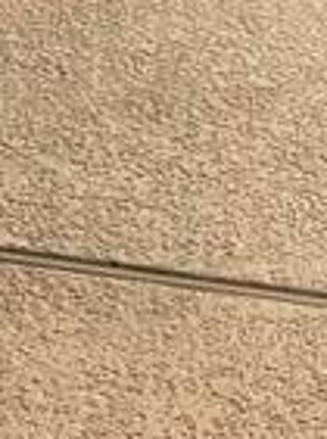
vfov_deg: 12.6
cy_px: -511
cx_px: 573
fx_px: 1670
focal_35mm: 132
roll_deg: -1.3
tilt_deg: -8.5
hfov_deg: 10.6
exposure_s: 1/2024
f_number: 2.2
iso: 25
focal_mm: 4.15
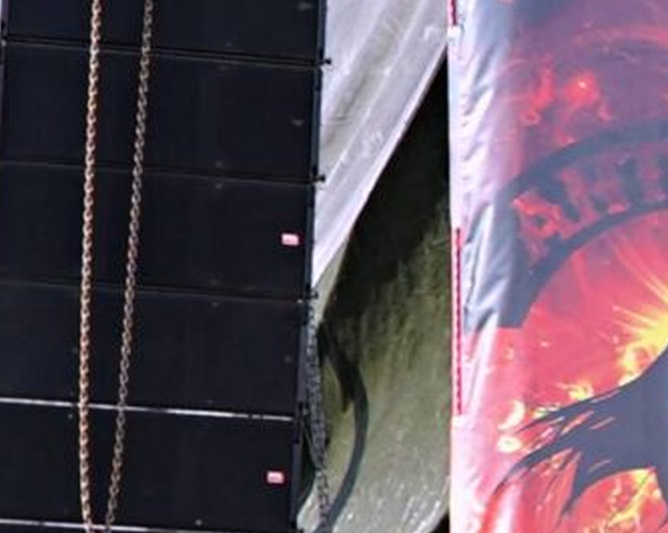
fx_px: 5710
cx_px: 2552
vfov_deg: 5.3
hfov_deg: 5.8
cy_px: 218
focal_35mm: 289
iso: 100
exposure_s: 1/160
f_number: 4.5
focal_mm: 27
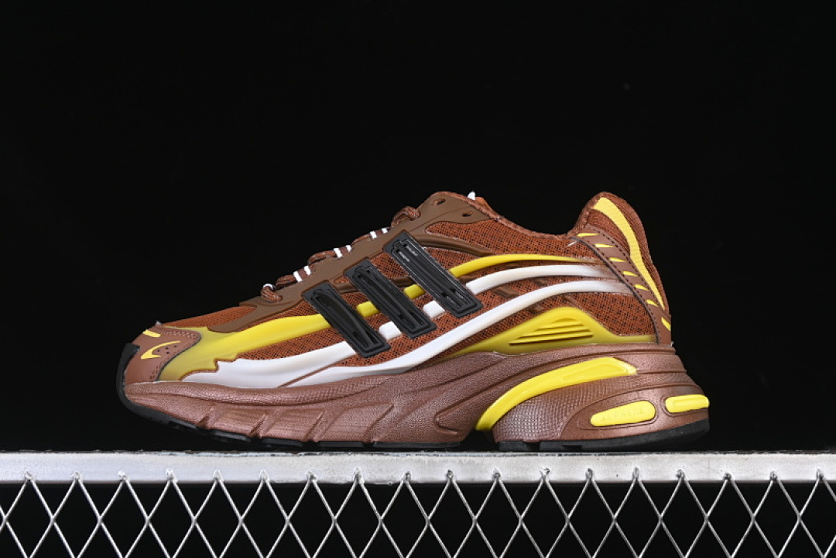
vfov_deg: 18.2
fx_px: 1742
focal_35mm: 75
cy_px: 279
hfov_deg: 27.0
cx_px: 418
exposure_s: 1/60
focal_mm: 50
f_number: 6.3
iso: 160
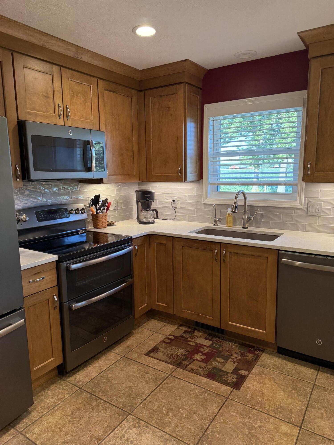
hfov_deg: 56.8
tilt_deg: -9.2
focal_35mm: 24
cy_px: 222
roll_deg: +0.3
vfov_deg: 71.6
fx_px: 309
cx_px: 167
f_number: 1.78
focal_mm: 6.76
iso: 160
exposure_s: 1/120
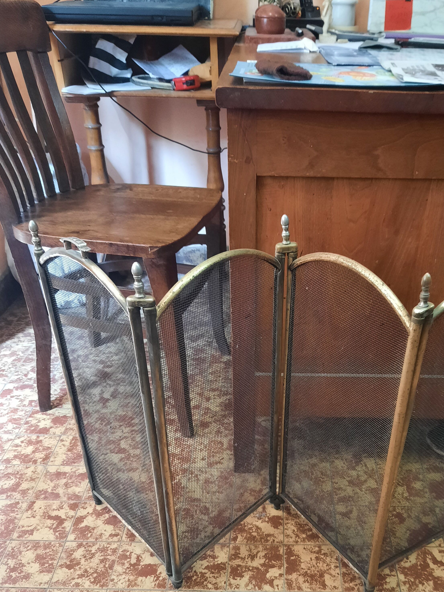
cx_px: 282
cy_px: 366
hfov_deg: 41.4
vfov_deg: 53.4
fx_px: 581
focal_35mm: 34
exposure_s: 1/33
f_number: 2
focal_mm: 4.6
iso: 400
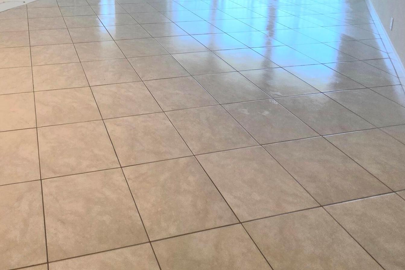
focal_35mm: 29
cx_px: 97
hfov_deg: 59.9
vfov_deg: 36.7
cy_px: -38
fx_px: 326
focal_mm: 2.2
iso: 100
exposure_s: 1/120
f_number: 1.9
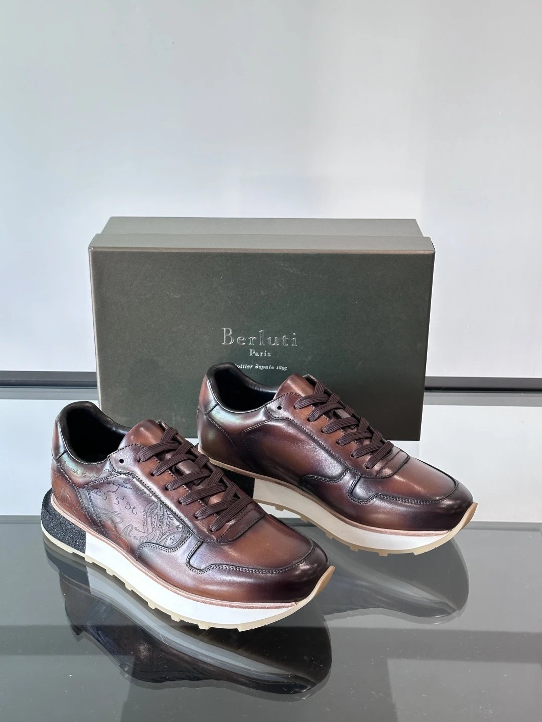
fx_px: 1002
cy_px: 361
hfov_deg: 30.3
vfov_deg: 39.7
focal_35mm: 48
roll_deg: -1.3
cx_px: 271
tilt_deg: -24.8
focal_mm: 6.86
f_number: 1.78
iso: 80
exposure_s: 1/65
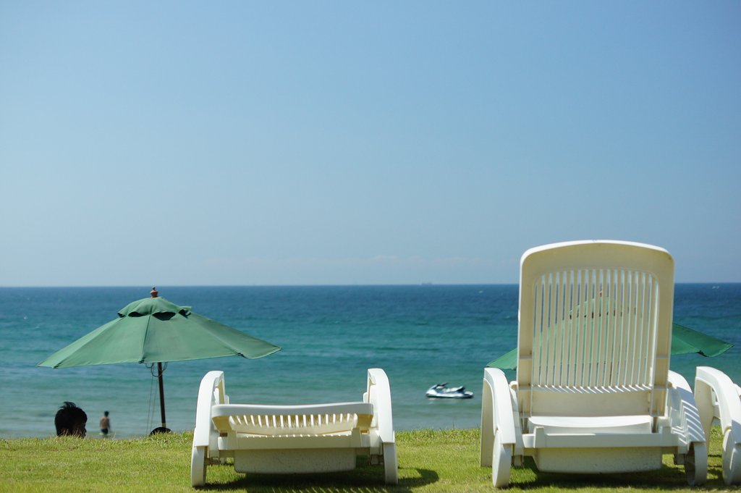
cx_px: 370
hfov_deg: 27.0
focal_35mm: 75
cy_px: 246
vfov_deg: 18.2
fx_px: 1542
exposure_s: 1/3200
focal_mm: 50
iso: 400
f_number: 2.8
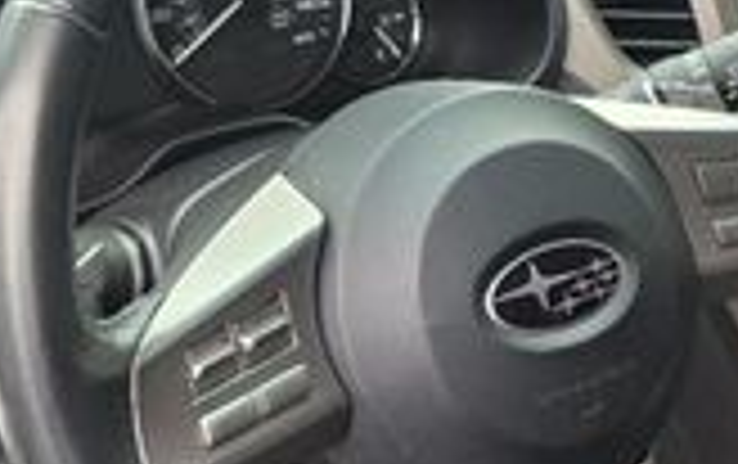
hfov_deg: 20.5
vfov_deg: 13.4
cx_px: 864
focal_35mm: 95
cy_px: 572
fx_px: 1913
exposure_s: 1/120
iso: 250
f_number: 1.7
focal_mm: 6.3
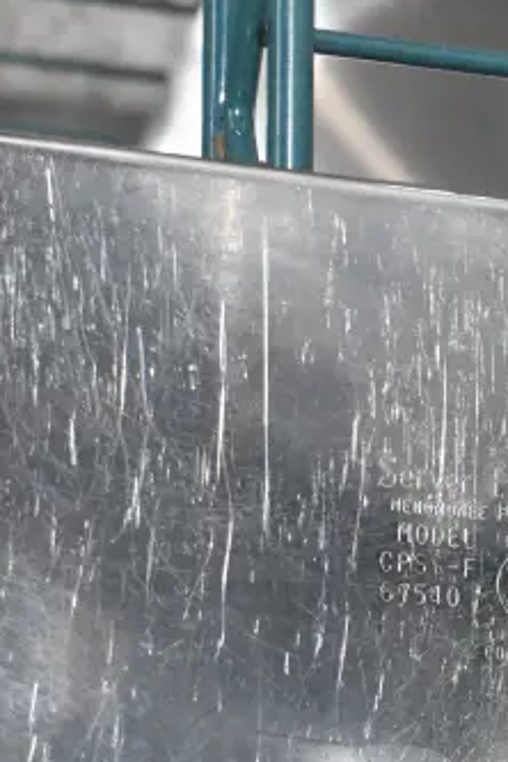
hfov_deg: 8.3
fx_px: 3492
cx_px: 533
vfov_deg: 12.2
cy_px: 926
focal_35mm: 165
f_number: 8
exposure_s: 1/250
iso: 6400
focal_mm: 40
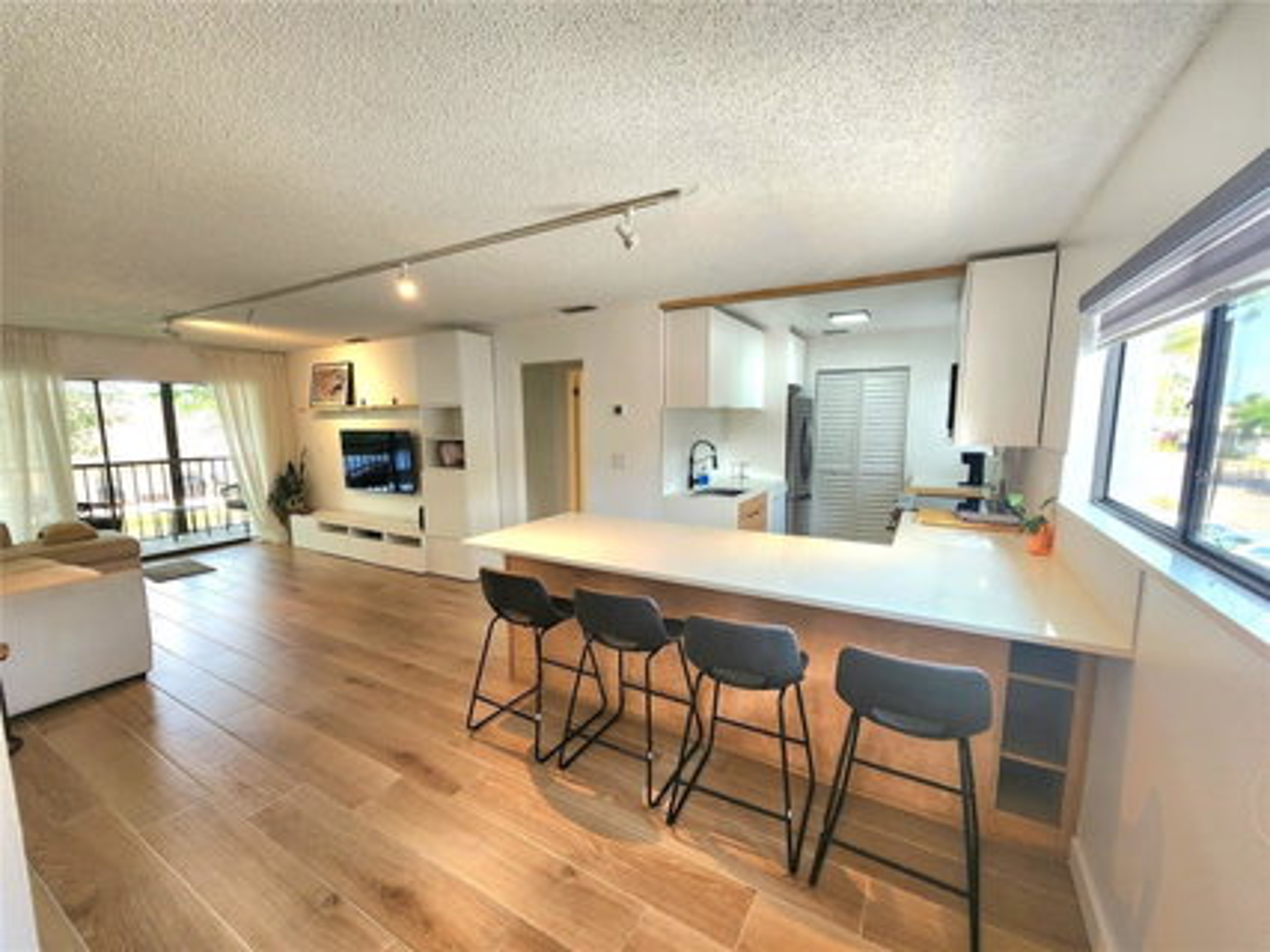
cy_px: 476
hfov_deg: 106.2
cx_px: 635
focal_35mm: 13
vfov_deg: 89.9
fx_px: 477
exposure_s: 1/60.2
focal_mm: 2.2
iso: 80
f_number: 2.2
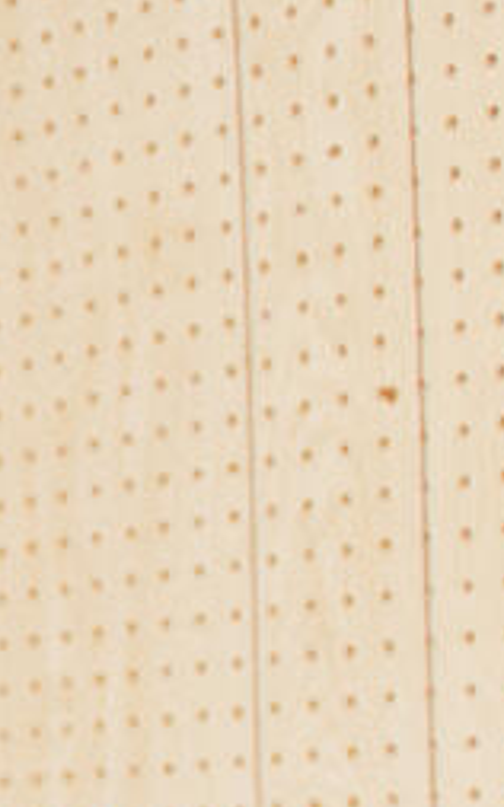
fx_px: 4508
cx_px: -3238
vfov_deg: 8.9
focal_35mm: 205
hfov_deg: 4.0
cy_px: 2175
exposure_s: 1/160
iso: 800
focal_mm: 17
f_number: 4
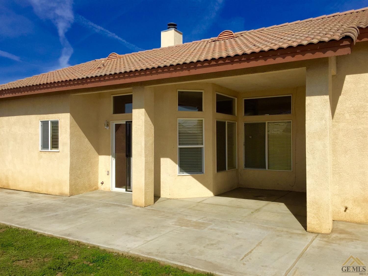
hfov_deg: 61.7
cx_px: 184
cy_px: 138
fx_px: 308
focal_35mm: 29
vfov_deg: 48.2
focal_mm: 4.15
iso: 32
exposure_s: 1/3968
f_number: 2.2
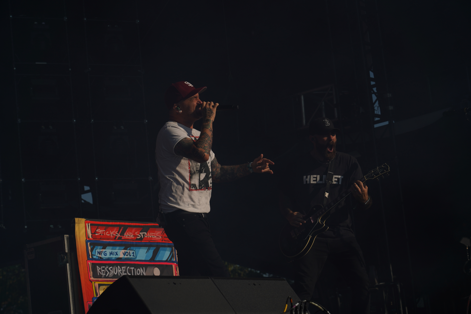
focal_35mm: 105
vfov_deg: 13.0
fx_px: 1374
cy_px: 157
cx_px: 236
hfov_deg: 19.5
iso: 100
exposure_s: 1/1000
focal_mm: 105
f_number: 8
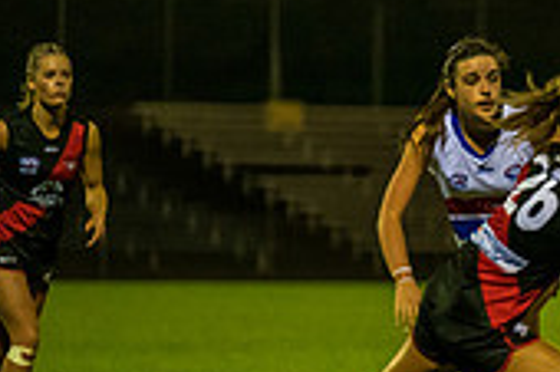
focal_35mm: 695
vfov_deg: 2.0
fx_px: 10800
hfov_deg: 3.0
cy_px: 321
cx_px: 948
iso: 4000
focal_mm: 200
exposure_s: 1/1000
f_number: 2.8
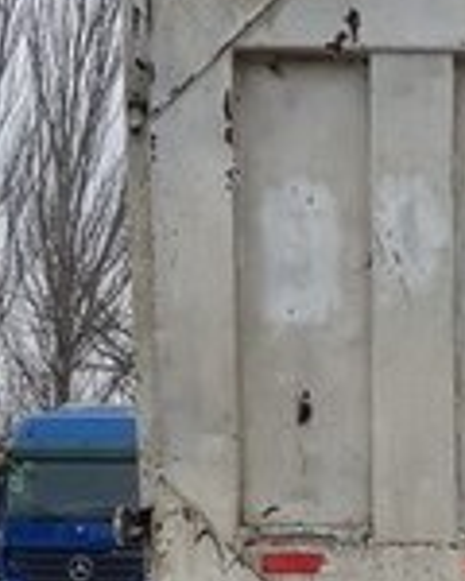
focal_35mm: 84
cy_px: 651
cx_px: 655
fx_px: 1445
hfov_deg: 16.9
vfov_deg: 21.5
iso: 40
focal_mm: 4.2
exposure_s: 1/246
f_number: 1.7
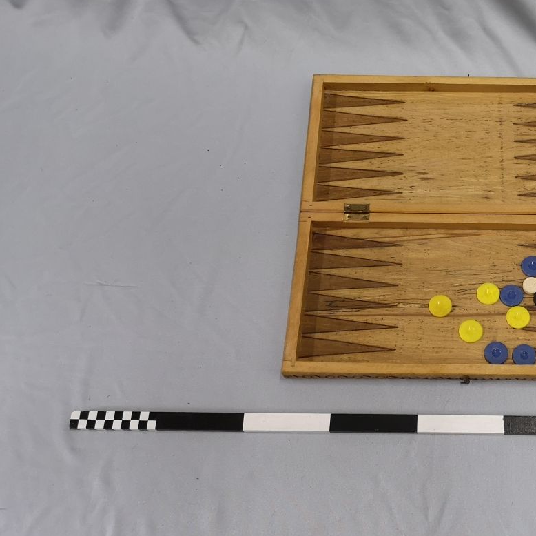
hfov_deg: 35.1
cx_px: 461
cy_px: 226
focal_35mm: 46
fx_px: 806
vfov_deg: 36.7
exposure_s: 1/33.3
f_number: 1.8
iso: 400
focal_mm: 5.58
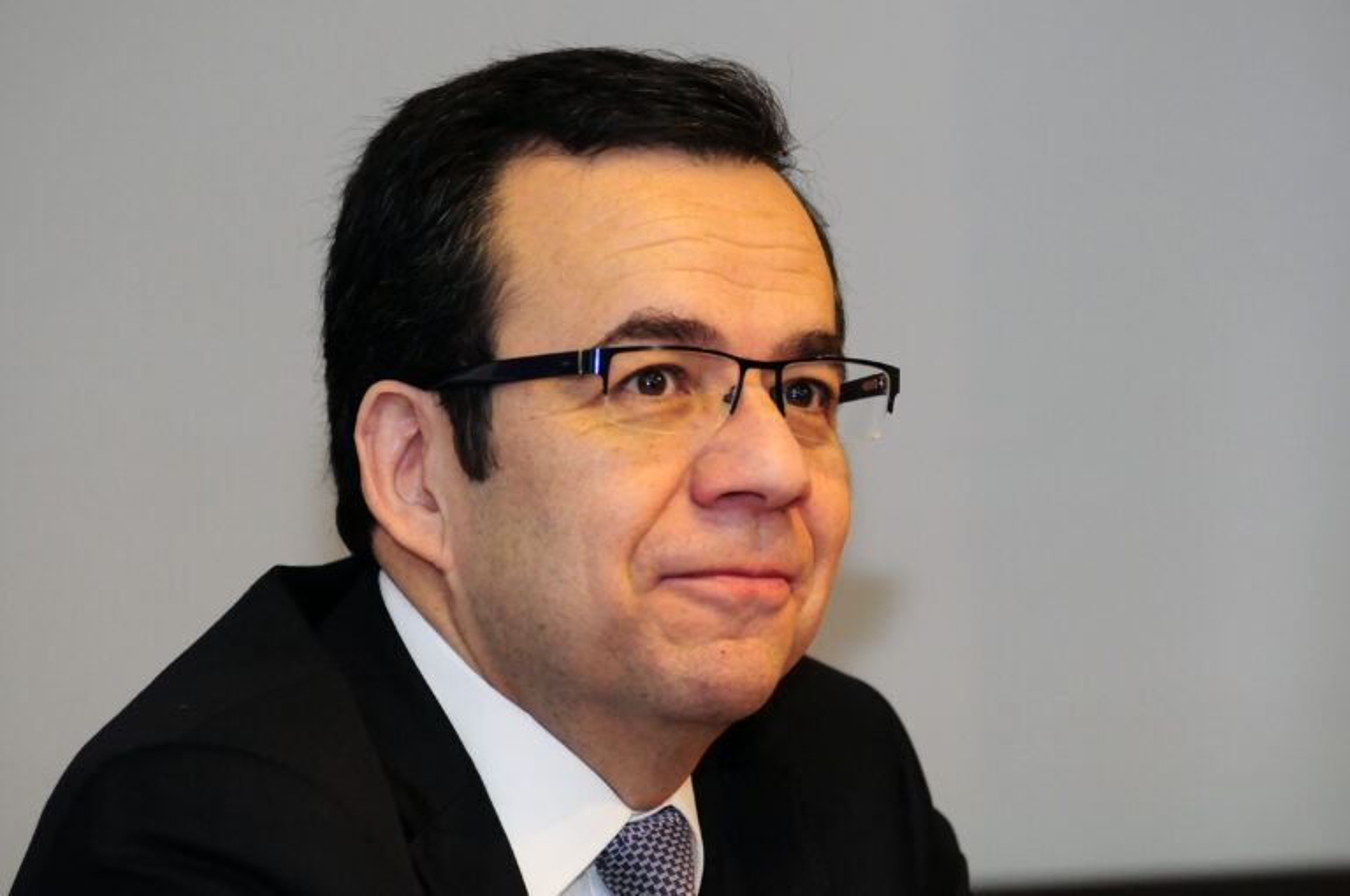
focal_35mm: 218
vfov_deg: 6.3
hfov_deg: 9.5
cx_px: 675
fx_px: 8146
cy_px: 448
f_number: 4
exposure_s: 1/125
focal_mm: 145
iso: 1000
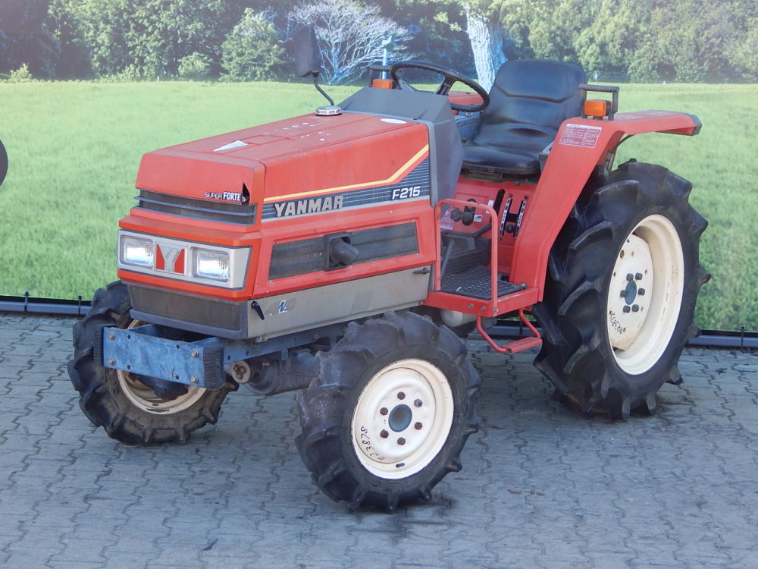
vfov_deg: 17.4
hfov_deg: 23.0
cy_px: 284
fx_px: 1861
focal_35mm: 85
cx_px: 379
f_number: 4.3
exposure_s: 1/80
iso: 125
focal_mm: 15.3
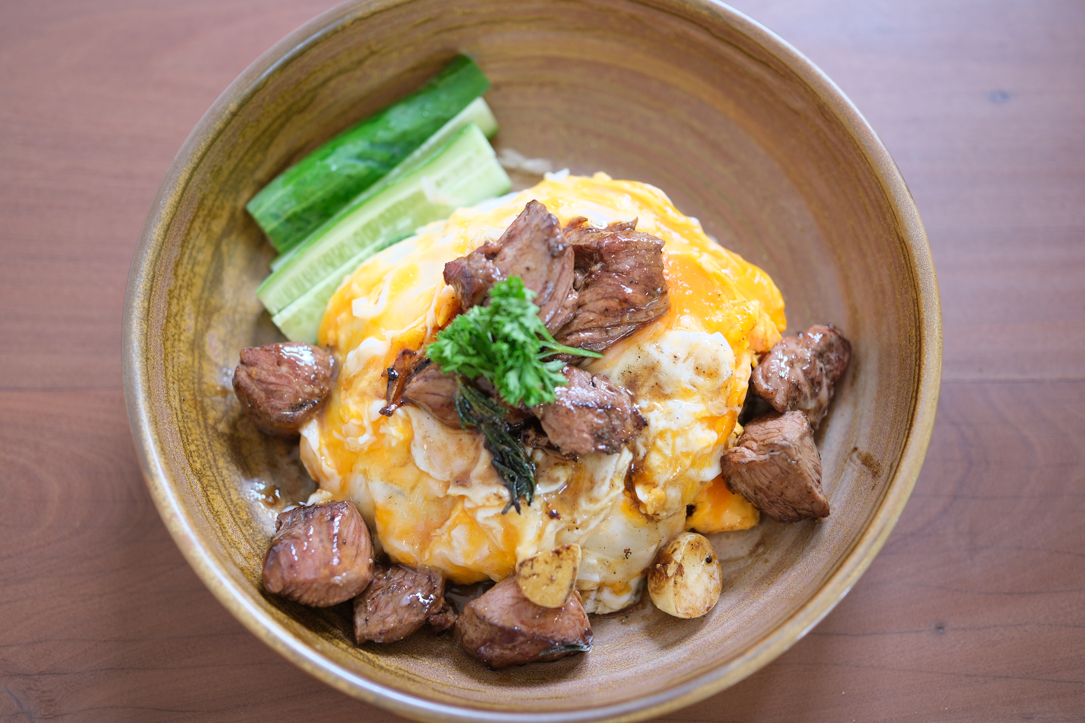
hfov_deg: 54.4
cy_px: 362
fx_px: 1055
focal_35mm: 35
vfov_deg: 37.9
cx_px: 542
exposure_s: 1/170
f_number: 1.8
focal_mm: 23
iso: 320
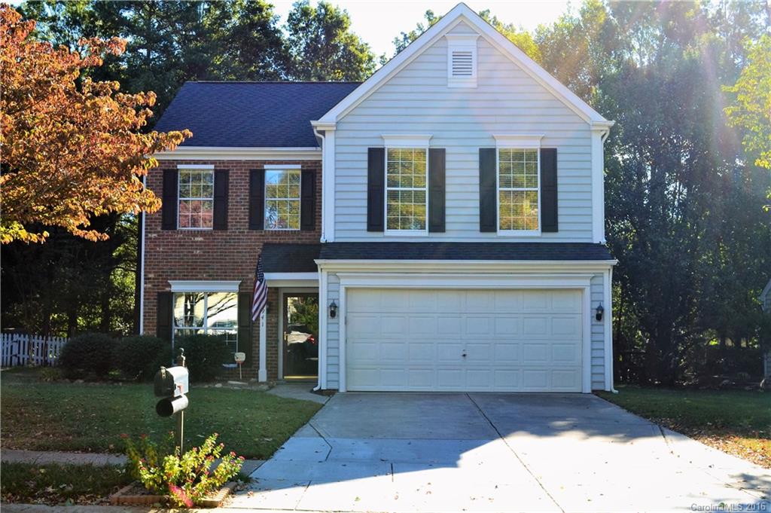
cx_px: 386
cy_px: 256
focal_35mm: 44
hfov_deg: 45.0
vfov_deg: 30.8
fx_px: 931
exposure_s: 1/160
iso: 400
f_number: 9
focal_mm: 29
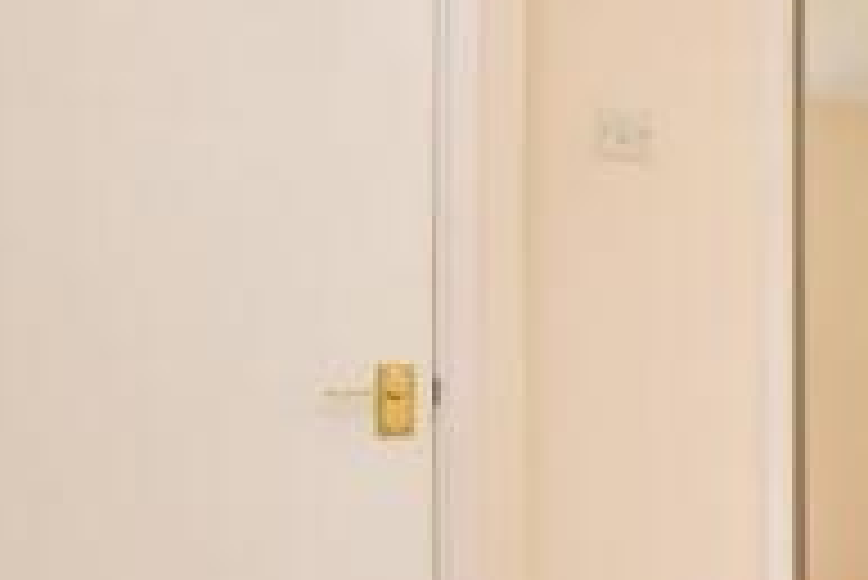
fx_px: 1231
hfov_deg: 25.4
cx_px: 1394
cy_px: 407
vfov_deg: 26.3
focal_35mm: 51
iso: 400
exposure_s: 1/80
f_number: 9
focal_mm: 10
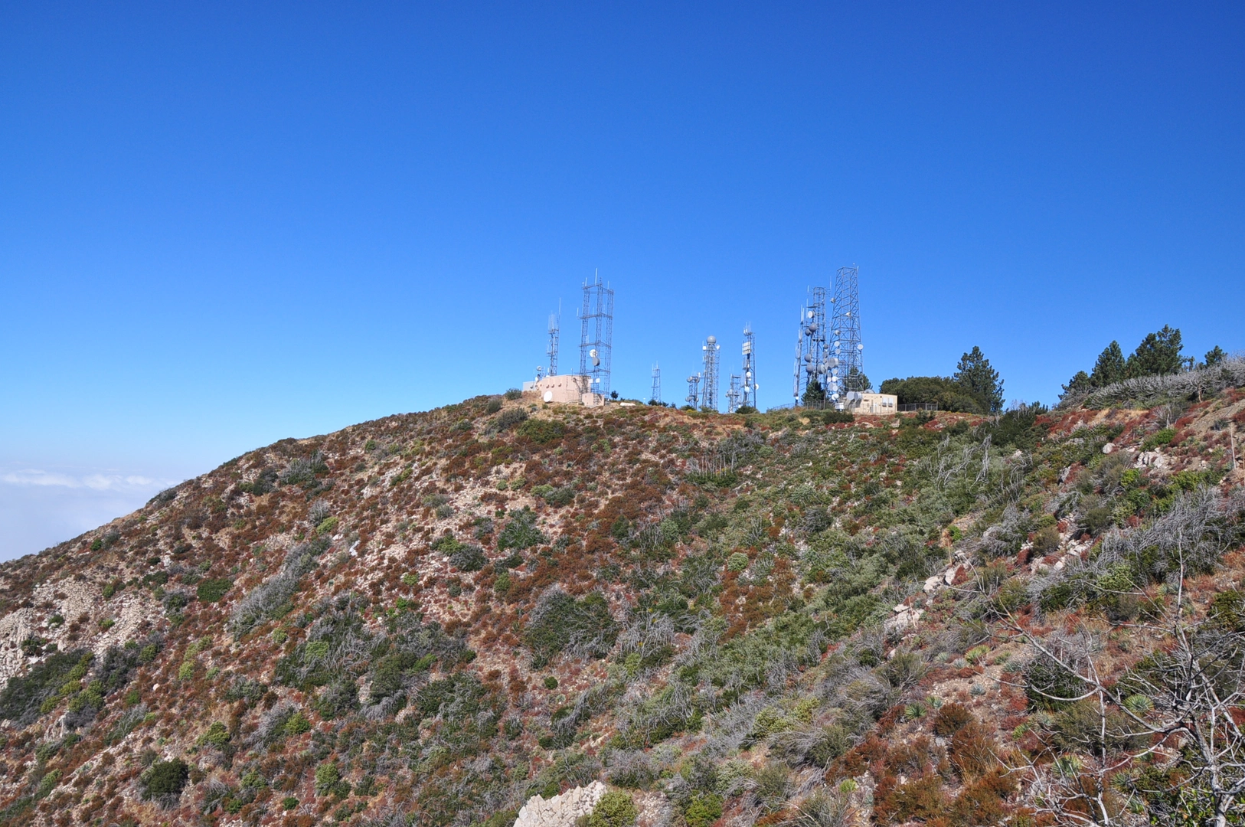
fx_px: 933
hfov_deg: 67.4
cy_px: 414
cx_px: 622
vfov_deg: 47.8
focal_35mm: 27
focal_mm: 18
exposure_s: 1/500
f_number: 10
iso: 200
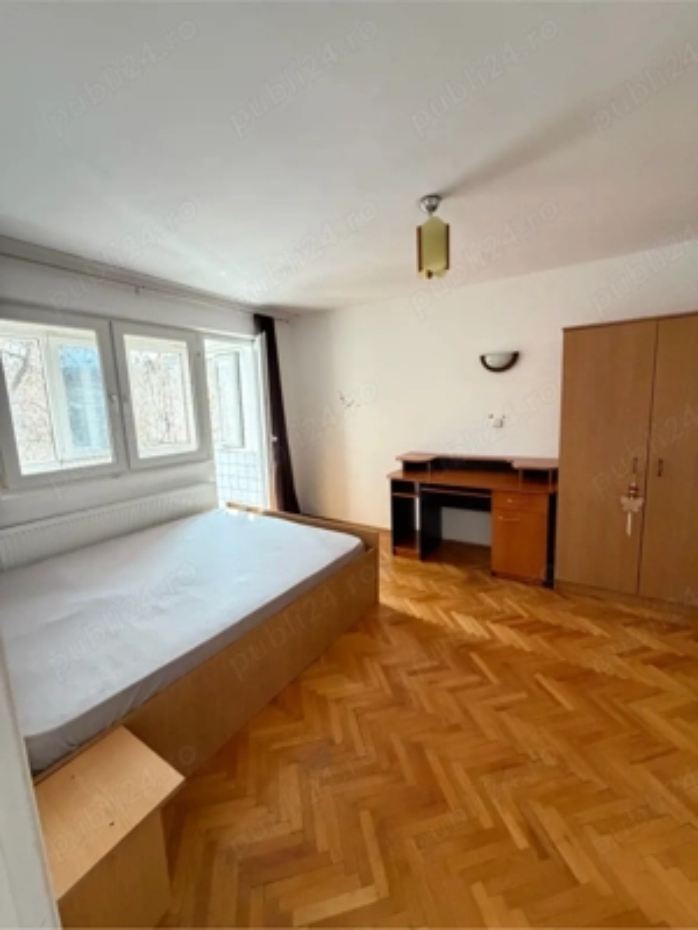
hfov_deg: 85.7
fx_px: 376
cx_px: 349
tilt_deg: -9.3
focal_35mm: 14
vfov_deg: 102.1
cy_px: 465
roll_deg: +1.4
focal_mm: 2.22
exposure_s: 1/60
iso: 500
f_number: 2.2
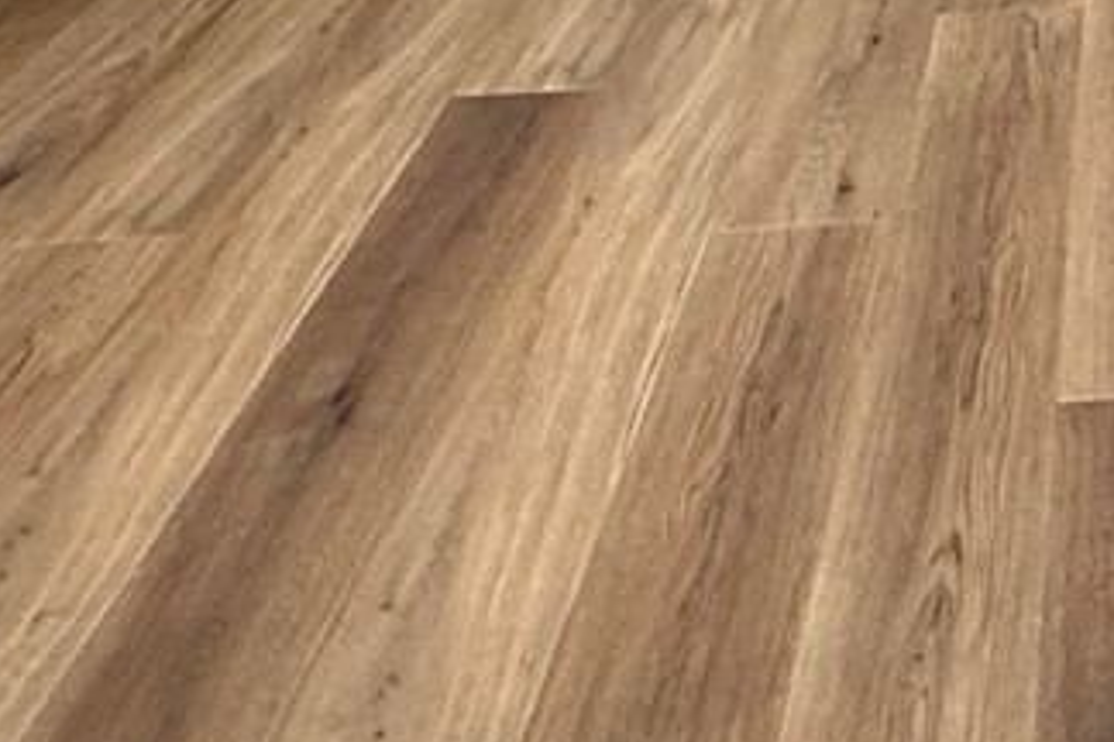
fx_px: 2228
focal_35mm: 72
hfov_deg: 25.6
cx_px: 1286
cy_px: -725
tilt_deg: -5.2
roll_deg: +1.1
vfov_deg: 15.3
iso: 250
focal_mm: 2.22
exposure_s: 1/60
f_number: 2.2
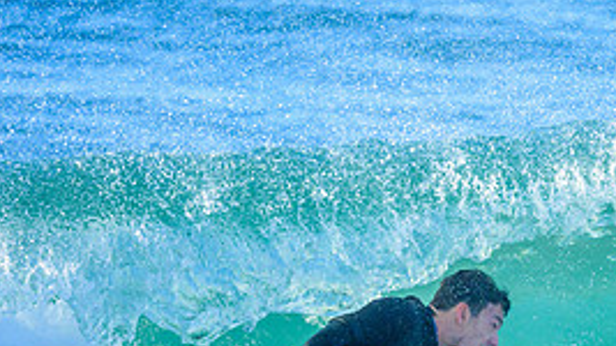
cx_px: 413
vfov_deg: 0.6
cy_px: 313
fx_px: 33164
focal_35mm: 2031
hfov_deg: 1.1
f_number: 6.3
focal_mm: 800
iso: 1000
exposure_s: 1/2000
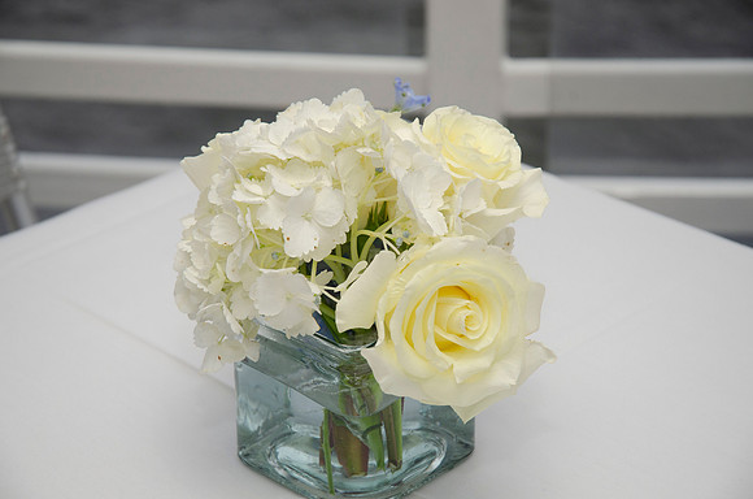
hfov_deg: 19.5
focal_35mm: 105
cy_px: 250
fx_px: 2191
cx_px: 376
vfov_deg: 13.0
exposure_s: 1/200
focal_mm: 70
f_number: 5.6
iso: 400
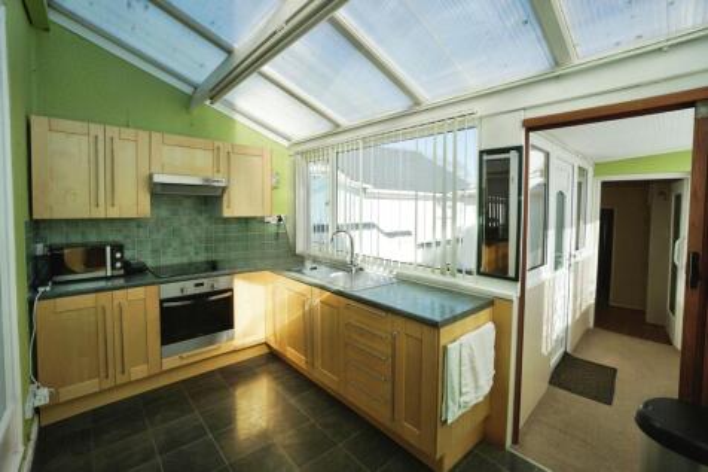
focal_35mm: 15
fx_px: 295
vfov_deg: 77.3
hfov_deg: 100.4
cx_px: 354
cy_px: 236
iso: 100
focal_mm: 10
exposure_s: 1/250
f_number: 7.1
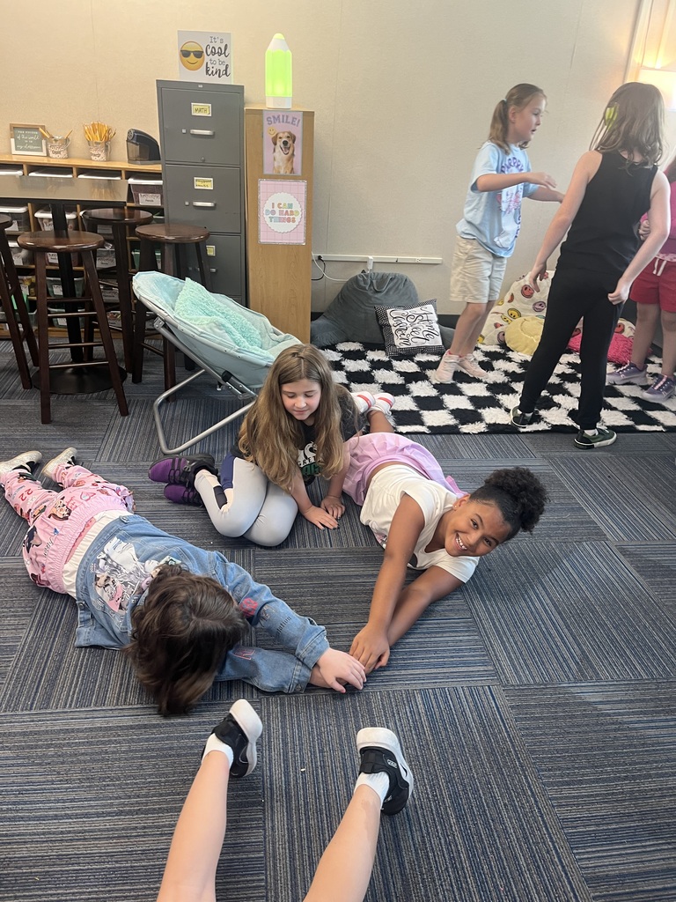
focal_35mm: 26
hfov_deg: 53.1
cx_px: 338
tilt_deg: -26.5
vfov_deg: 67.3
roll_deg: -3.0
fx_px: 677
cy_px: 451
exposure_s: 1/60
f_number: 1.6
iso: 125
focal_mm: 5.1
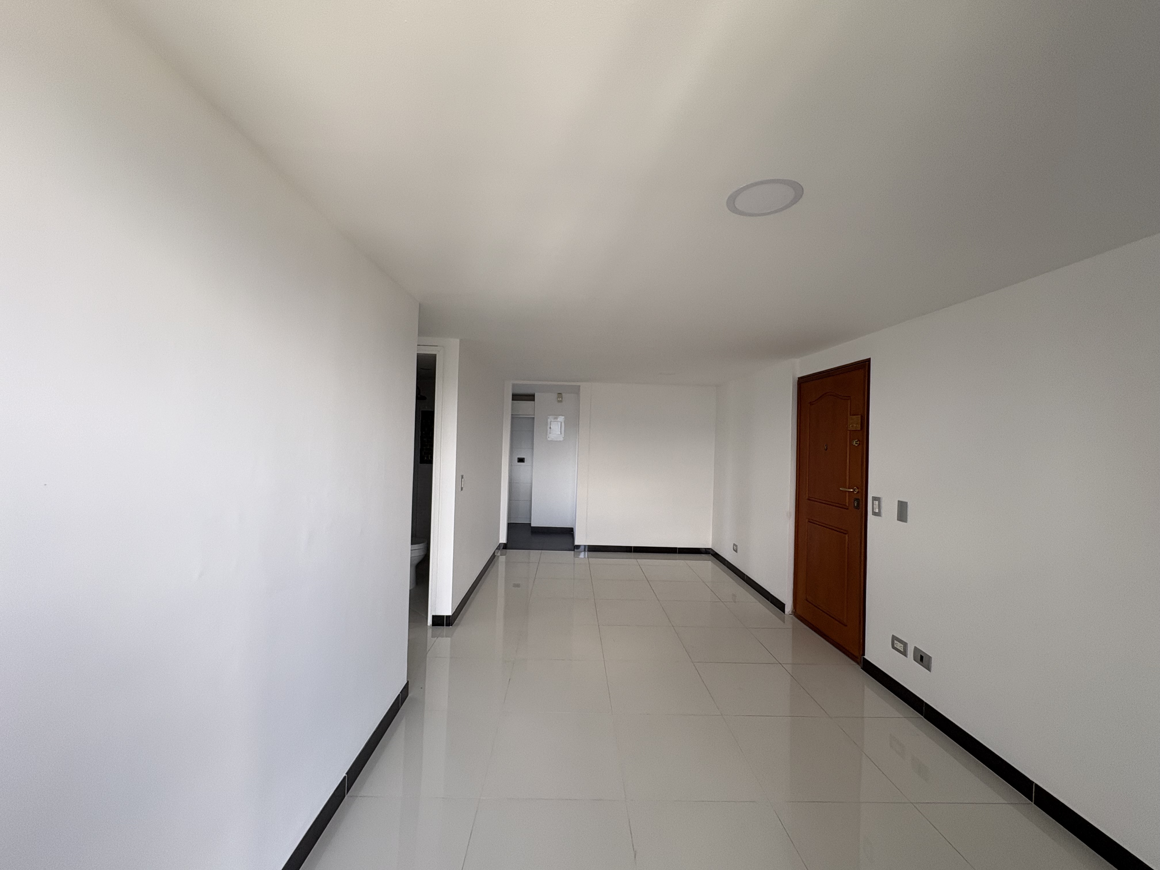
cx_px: 580
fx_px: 469
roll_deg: -1.8
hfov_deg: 102.1
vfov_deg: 85.7
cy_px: 435
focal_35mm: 14
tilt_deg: +0.5
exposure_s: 1/99
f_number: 2.2
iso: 64
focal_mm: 2.22
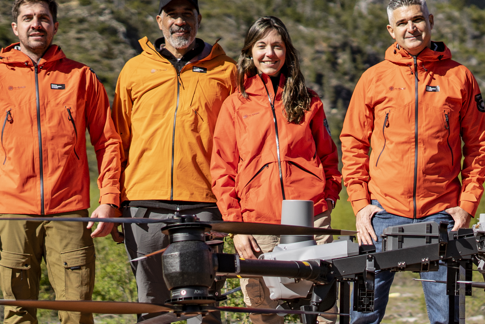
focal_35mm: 106
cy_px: 203
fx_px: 1428
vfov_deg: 12.9
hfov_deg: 19.1
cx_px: 398
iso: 250
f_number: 2.2
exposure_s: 1/8000
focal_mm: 50
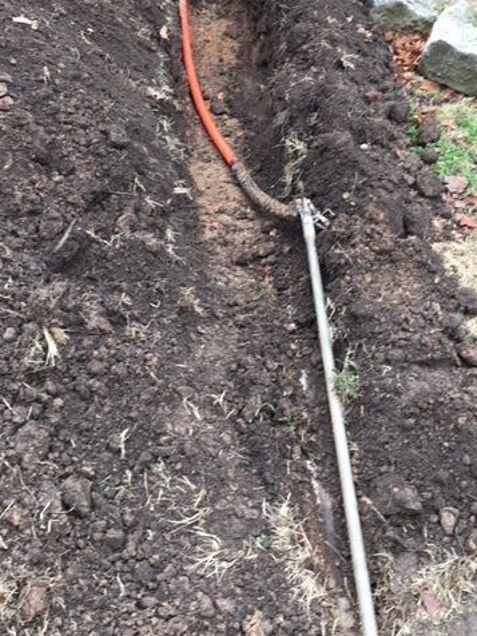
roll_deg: +3.5
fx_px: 717
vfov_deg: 47.2
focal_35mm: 39
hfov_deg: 36.8
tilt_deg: -39.7
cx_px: 226
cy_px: 222
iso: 25
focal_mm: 4.15
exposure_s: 1/60
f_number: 2.2
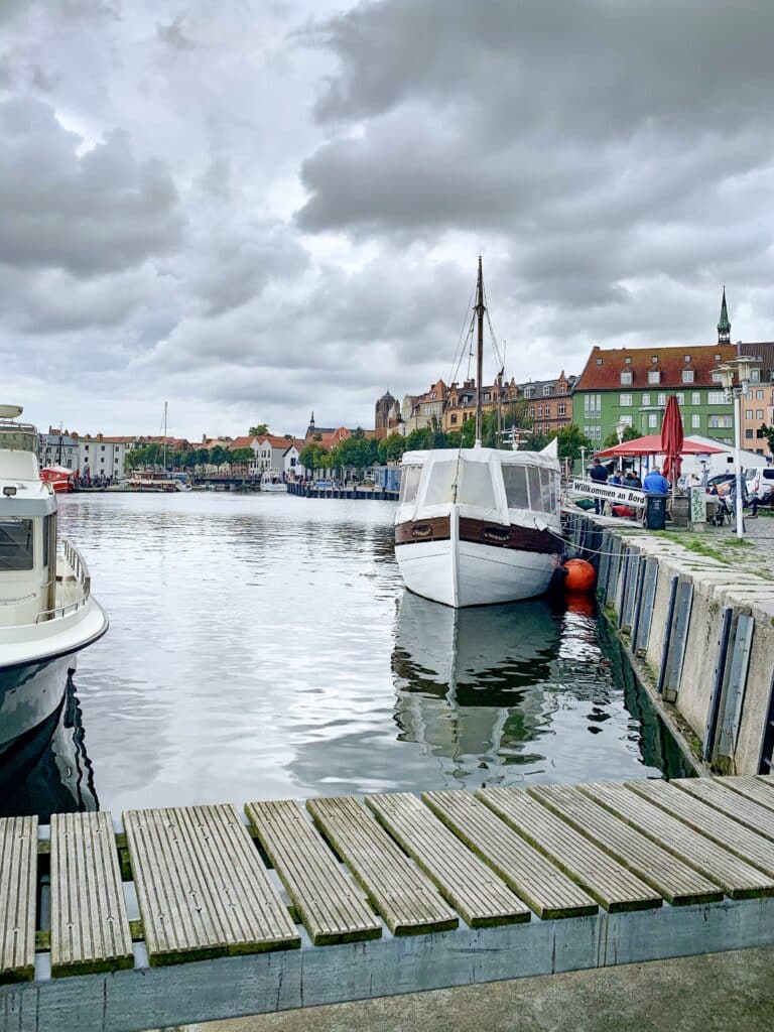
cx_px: 387
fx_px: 775
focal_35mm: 26
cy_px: 516
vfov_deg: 67.3
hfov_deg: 53.1
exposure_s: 1/1400
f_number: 1.8
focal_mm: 4.25
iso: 25
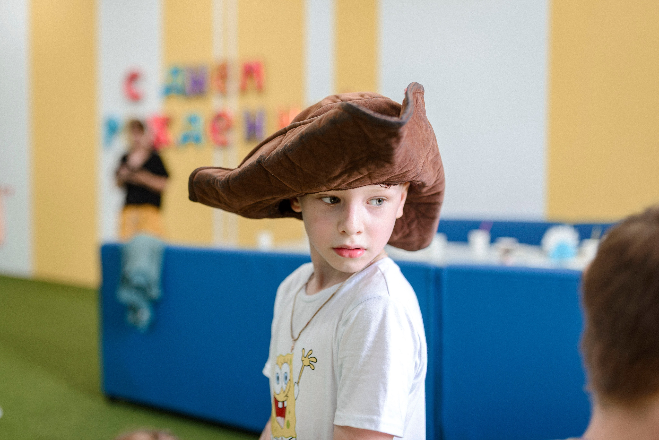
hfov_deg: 51.7
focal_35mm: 37
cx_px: 310
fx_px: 680
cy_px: 207
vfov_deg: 35.9
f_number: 2
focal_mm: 35
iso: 100
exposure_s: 1/200
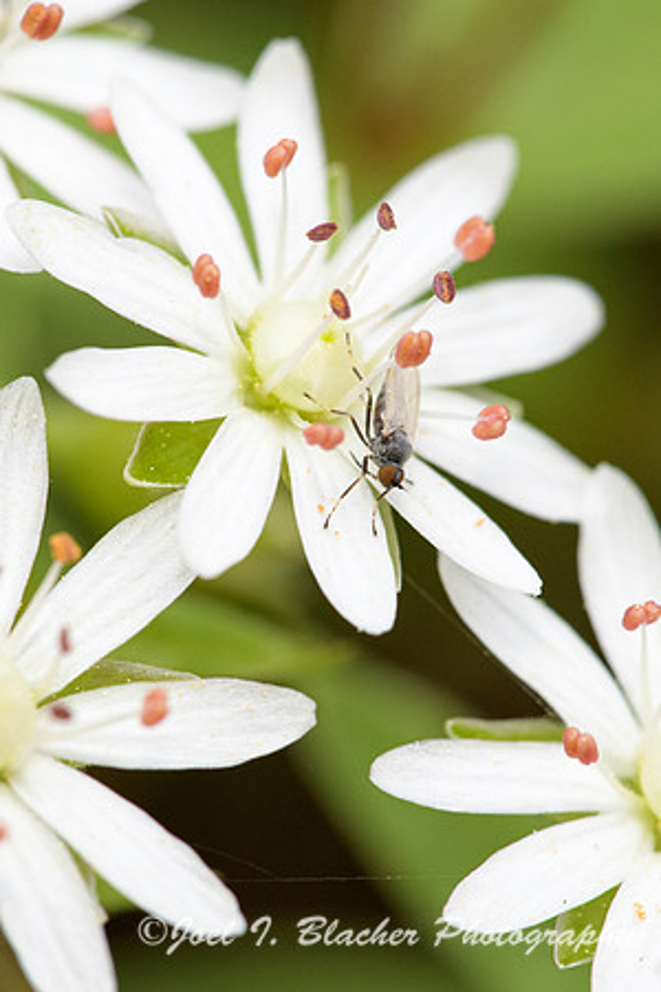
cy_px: 496
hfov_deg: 7.6
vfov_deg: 11.4
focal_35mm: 180
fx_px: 4957
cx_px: 330
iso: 320
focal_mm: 180
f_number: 11
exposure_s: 1/250
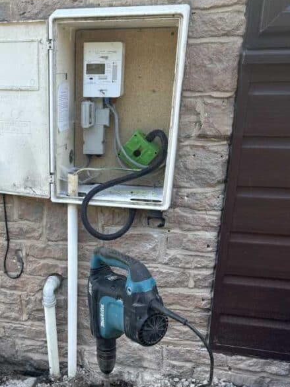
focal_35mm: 42
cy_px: 276
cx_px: 52
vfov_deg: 43.7
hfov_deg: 33.2
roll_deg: +2.2
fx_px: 469
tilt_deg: -23.4
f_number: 1.78
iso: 80
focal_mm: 6.86
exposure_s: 1/298
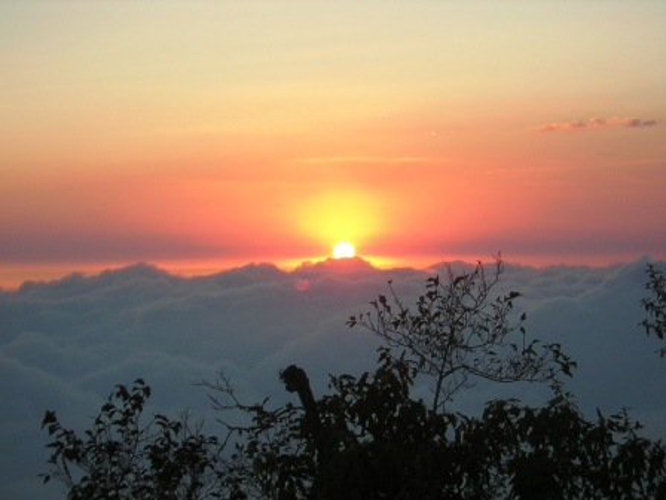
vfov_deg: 13.7
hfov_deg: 18.2
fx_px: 2078
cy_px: 250
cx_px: 333
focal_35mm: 108
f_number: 4.7
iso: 100
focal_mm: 14.1
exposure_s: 1/105
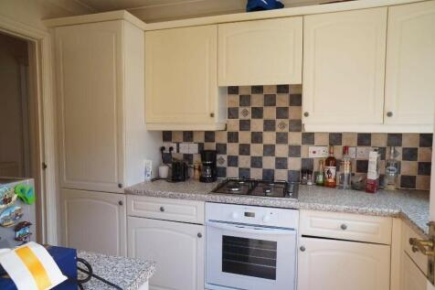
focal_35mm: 24
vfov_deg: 53.1
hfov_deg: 73.8
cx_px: 218
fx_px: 290
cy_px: 145
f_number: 5.6
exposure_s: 1/125
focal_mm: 16
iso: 200
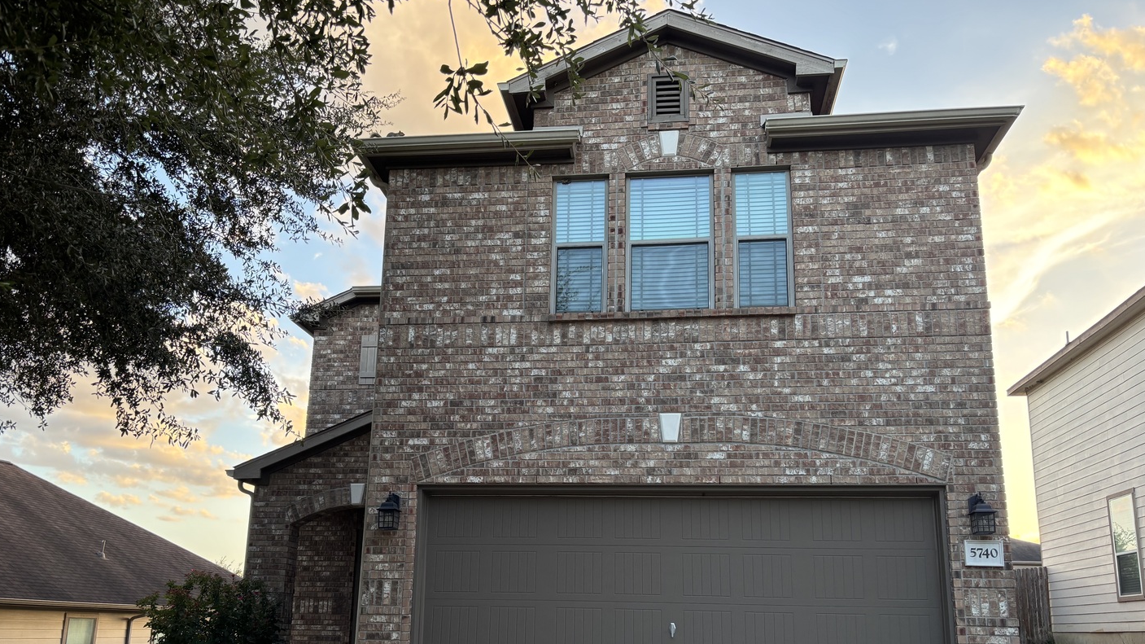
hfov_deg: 66.1
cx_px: 562
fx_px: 880
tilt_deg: +12.1
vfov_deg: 39.7
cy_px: 432
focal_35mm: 29
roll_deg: -1.3
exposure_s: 1/138
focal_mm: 5.96
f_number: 1.6
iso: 64
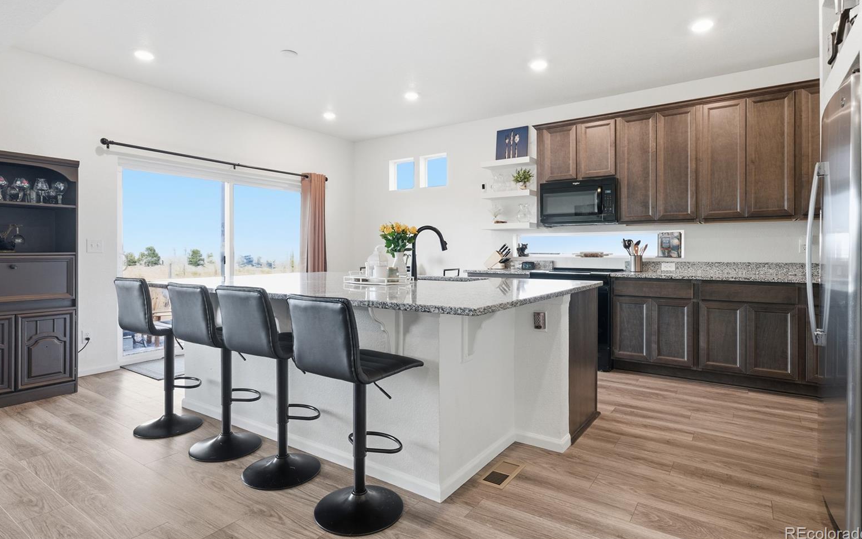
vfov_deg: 64.9
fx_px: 423
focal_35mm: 18
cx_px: 428
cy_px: 246
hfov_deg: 91.1
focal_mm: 17
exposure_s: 1/6
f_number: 8
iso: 500
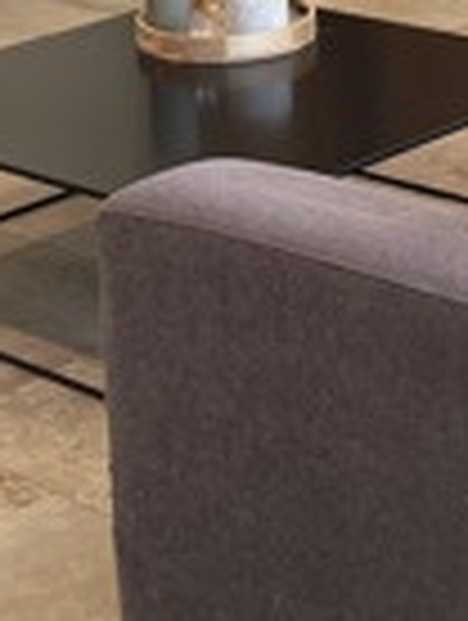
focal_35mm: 113
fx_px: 2031
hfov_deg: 13.1
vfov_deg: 16.3
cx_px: 342
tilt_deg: -8.4
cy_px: -212
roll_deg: +2.5
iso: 64
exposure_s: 1/100
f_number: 1.6
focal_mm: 4.2
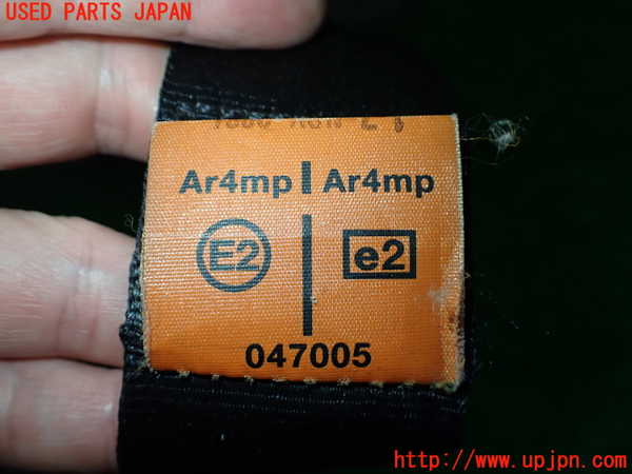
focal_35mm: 30
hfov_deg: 60.0
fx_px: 548
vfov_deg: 46.8
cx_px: 316
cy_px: 237
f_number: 2.3
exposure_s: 1/125
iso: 200
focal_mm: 5.4
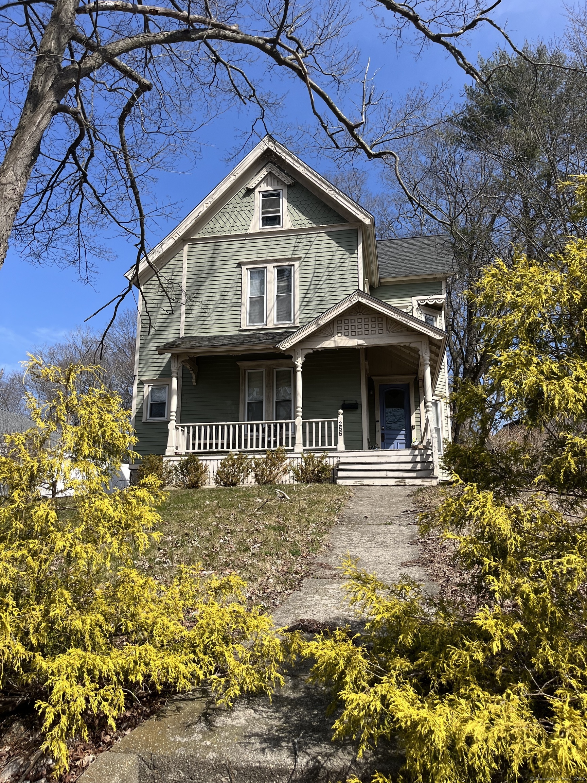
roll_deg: +2.4
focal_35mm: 26
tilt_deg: +10.0
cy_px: 392
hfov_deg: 53.1
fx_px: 588
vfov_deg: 67.3
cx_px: 294
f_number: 1.6
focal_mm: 5.1
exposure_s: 1/2825
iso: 50
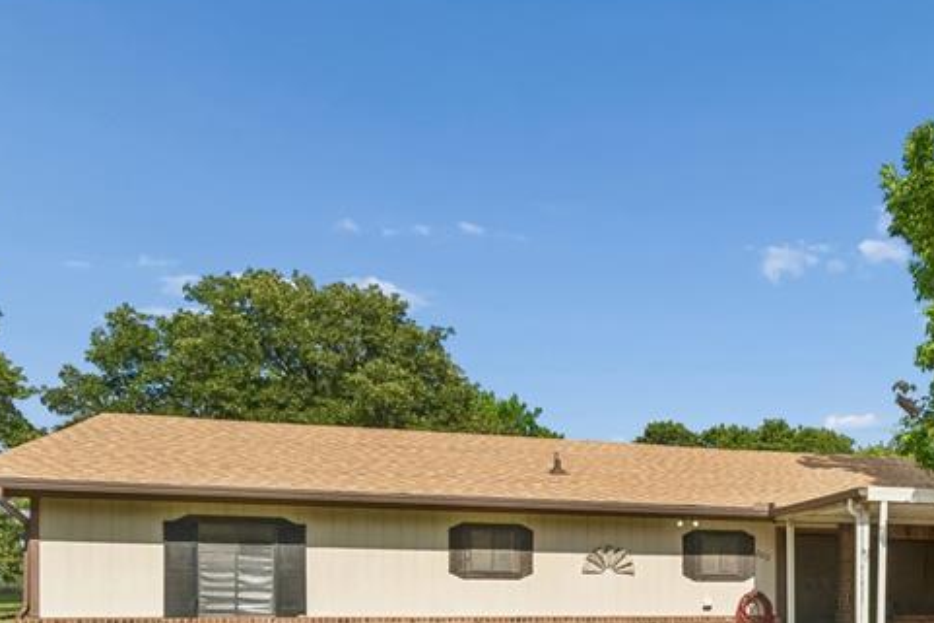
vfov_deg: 35.9
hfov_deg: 50.0
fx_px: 910
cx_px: 787
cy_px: 541
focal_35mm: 35
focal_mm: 11
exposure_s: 1/400
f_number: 9
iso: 100
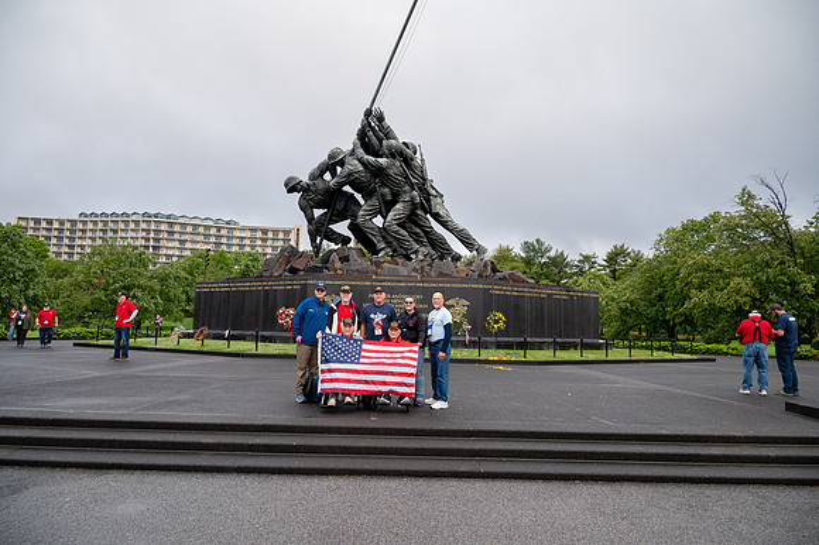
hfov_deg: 73.8
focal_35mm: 24
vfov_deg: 53.1
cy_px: 272
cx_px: 410
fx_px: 546
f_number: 6.3
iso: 180
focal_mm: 24
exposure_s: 1/100
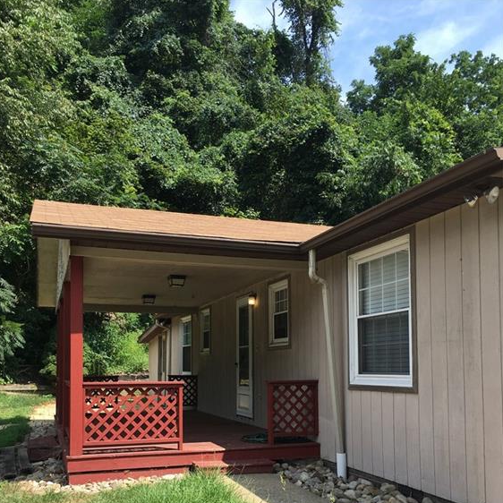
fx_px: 575
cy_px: 341
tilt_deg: +1.7
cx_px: 249
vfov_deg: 46.4
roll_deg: +0.3
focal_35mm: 35
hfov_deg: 47.2
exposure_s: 1/630
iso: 25
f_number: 2.2
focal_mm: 4.15
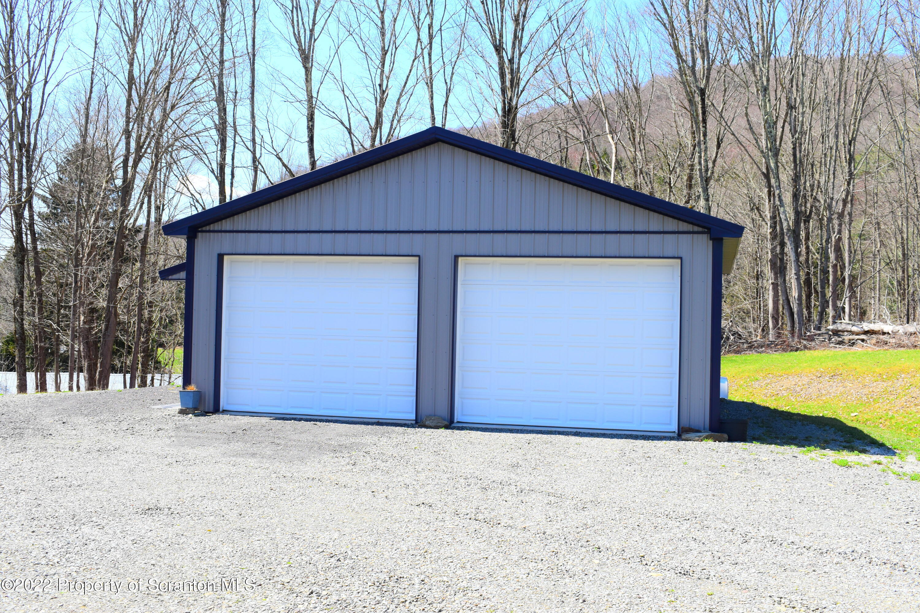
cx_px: 460
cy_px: 306
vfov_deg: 33.0
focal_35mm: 40
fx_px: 1035
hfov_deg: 47.9
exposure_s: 1/320
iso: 200
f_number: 9
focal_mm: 27
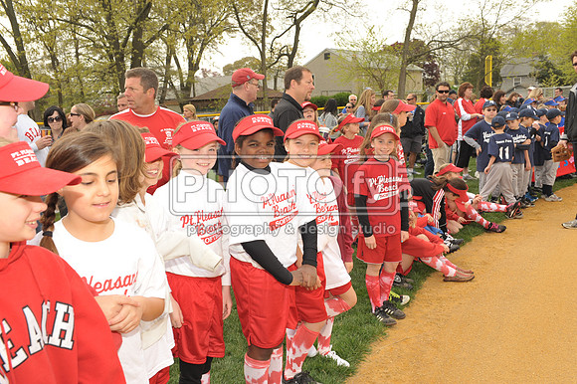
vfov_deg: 36.8
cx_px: 288
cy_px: 192
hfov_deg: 53.2
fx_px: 577
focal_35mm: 36
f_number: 8
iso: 400
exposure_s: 1/250
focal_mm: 36
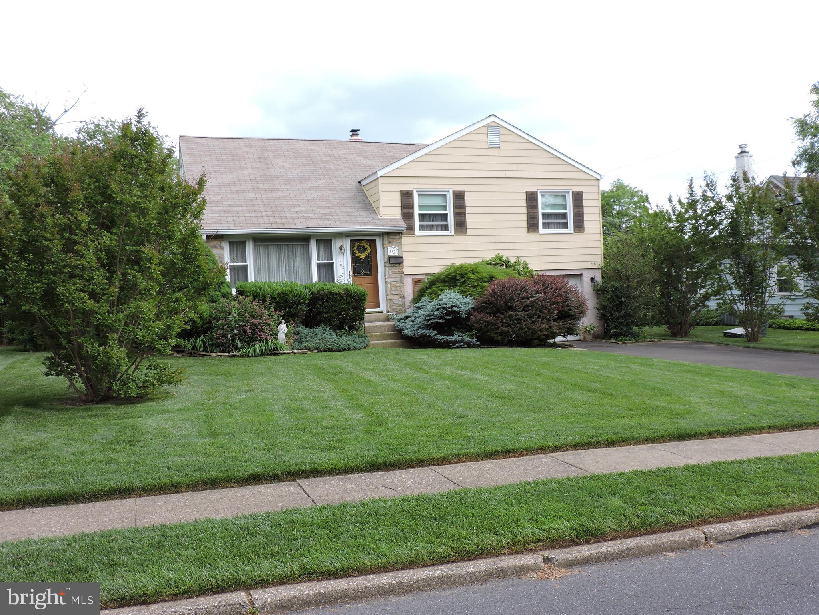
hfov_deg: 55.4
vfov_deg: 42.9
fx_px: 781
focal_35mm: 33
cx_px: 410
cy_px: 308
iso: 100
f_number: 3.2
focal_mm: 5.9
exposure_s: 1/250
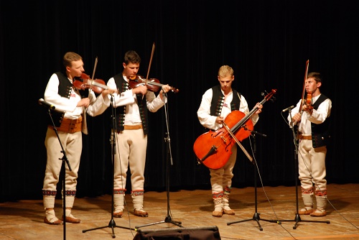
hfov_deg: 14.4
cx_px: 180
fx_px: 1422
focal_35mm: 142
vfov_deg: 9.6
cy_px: 120
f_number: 5.6
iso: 640
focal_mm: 95
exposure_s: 1/13
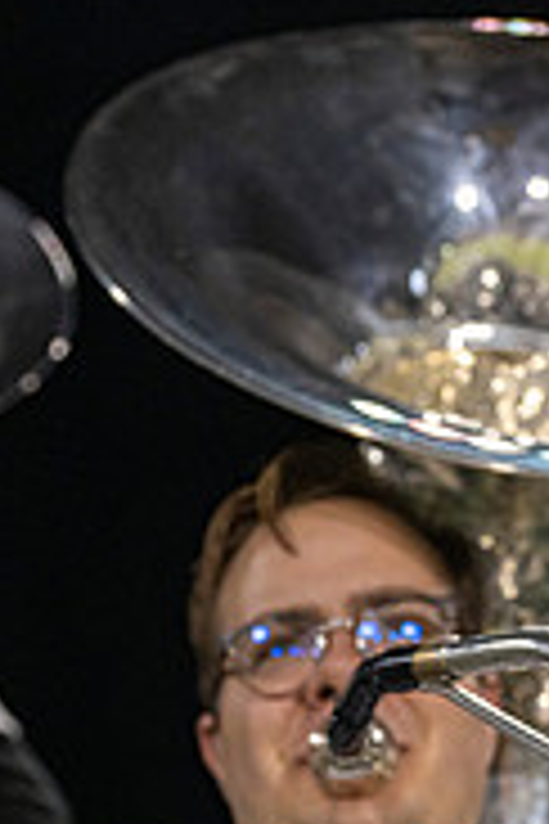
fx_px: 1350
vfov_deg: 29.6
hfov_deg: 23.0
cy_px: 964
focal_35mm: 59
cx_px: 292
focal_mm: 24
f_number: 3.2
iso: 2000
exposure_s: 1/500
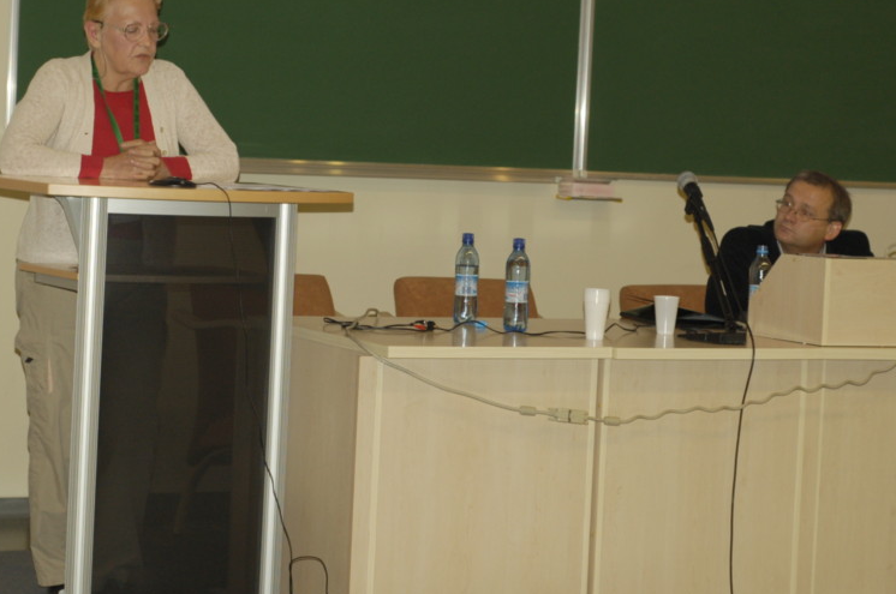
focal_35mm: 103
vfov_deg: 13.2
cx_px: 464
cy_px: 229
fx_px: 2560
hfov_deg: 19.9
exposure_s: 1/60
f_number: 3.5
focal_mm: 50
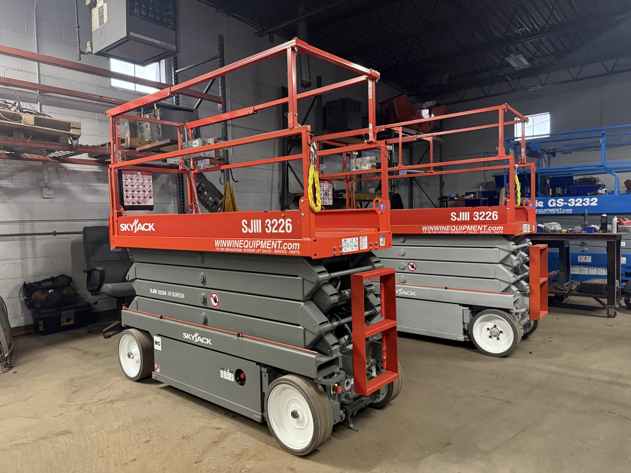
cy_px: 236
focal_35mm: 24
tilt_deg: -1.7
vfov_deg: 56.8
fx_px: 437
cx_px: 316
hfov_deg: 71.6
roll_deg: +1.8
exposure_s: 1/55
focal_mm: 6.76
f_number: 1.78
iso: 800
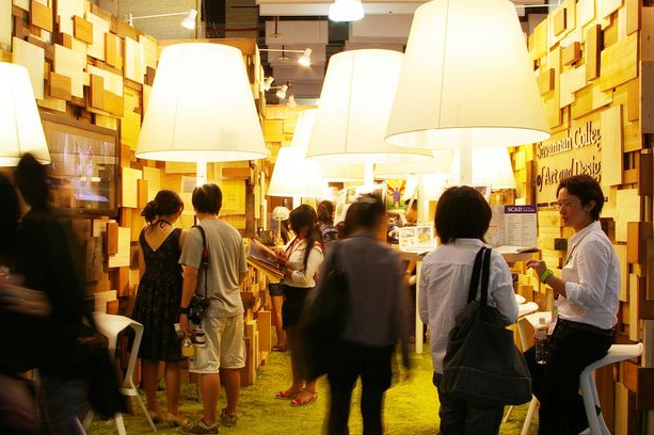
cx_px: 296
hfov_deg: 49.9
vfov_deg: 34.5
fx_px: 701
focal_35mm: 39
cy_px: 223
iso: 200
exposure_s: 1/4
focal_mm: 21
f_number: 13
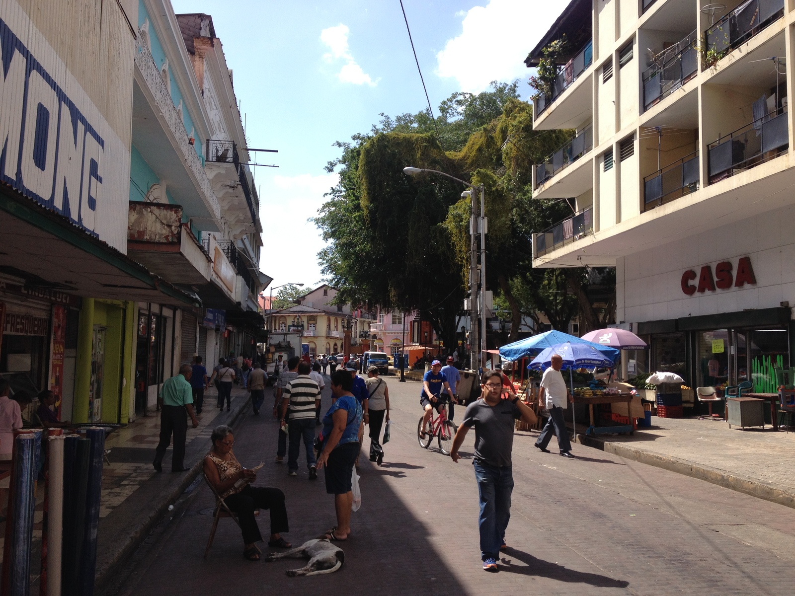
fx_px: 804
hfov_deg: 52.6
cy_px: 298
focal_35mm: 35
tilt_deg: +1.5
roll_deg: -0.1
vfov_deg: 40.7
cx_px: 398
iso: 50
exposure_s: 1/1175
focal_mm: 4.28
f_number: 2.4
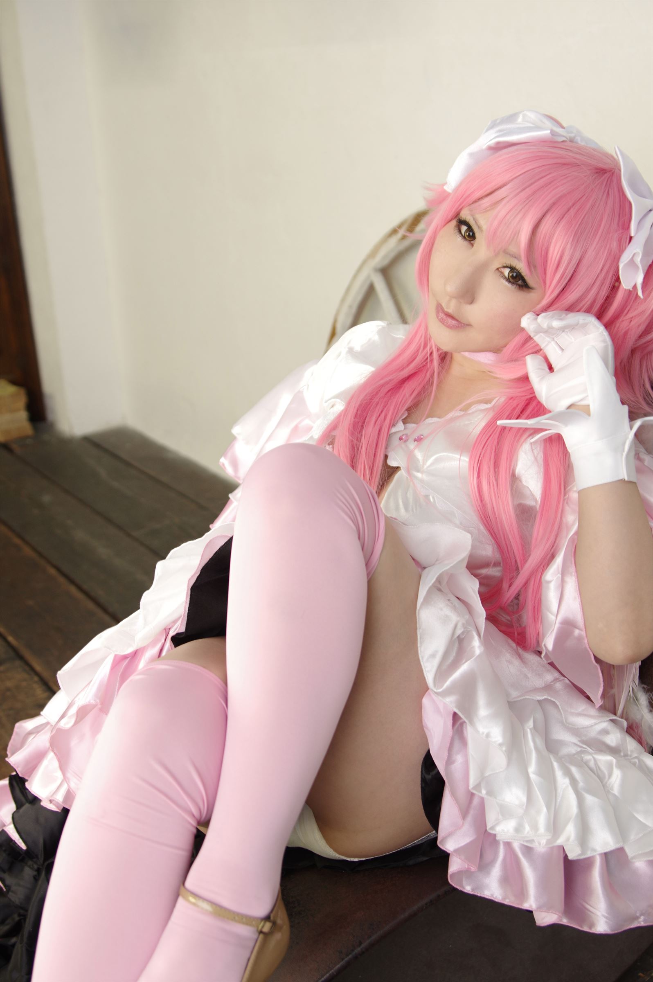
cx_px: 326
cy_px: 491
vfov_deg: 46.4
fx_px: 1145
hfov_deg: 31.8
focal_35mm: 42
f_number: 3.5
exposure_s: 1/30
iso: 400
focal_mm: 28
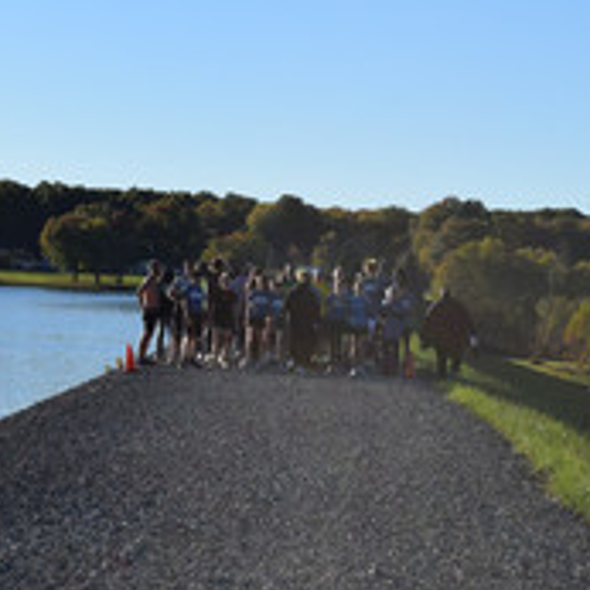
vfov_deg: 14.8
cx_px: 174
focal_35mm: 118
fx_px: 2275
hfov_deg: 14.7
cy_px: 234
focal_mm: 40
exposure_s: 1/1600
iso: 400
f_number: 6.3
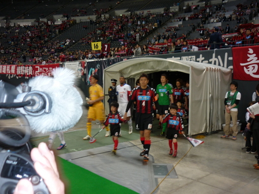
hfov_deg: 55.4
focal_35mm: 33
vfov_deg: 42.9
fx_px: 247
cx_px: 130
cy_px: 97
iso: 100
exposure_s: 1/30
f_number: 2.8
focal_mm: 5.5
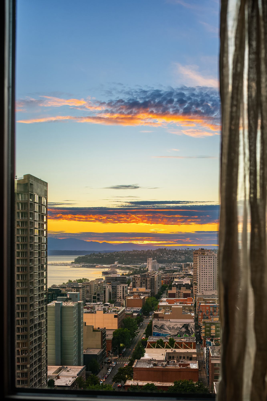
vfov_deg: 43.6
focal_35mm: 45
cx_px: 134
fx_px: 501
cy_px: 200
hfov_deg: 29.9
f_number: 8
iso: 200
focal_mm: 45
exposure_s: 1/8
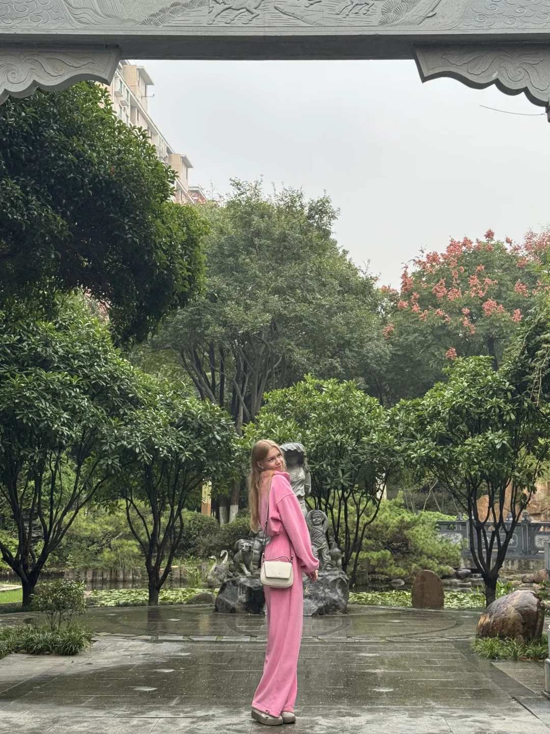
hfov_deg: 30.3
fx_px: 1017
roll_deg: -2.4
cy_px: 367
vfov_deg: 39.7
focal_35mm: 48
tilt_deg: +9.0
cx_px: 275
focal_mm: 6.76
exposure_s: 1/60
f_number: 1.78
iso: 100
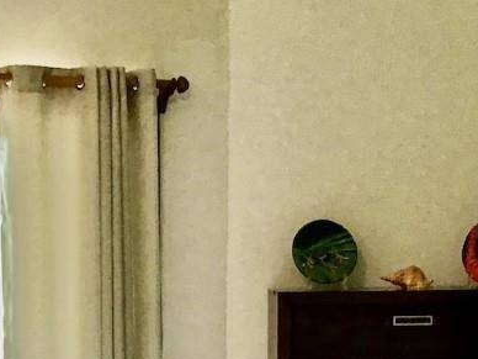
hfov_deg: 20.3
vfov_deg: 14.7
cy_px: 476
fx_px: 1326
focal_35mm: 96
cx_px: 134
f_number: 2.4
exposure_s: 1/30
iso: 50
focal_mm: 3.3
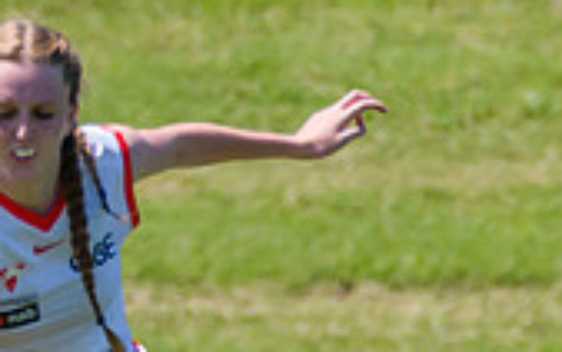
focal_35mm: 3896
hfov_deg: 0.5
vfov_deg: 0.3
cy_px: -138
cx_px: -252
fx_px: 59732
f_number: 6.3
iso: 800
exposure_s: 1/2000
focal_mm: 600
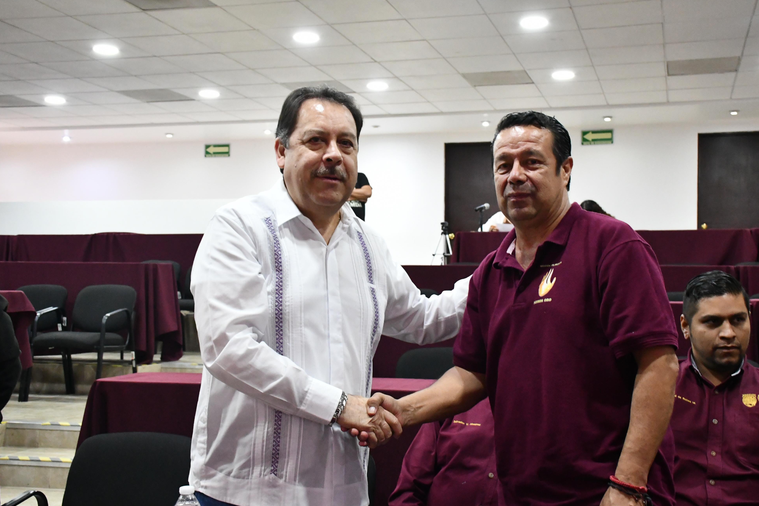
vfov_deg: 31.9
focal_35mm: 42
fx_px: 885
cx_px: 404
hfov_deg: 46.4
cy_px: 271
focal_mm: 26
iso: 5600
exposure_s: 1/60
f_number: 6.3
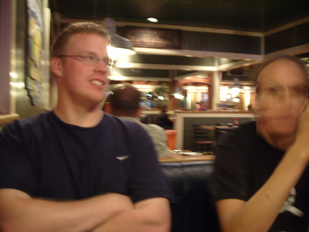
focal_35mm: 35
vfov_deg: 40.7
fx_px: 312
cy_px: 116
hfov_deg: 52.6
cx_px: 154
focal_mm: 7.8
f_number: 2.8
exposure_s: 1
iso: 200
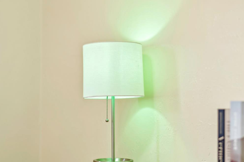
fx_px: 596
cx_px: 149
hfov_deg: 23.1
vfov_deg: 15.5
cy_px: 100
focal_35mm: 88
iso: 64
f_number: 1.8
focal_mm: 58
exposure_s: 1/80
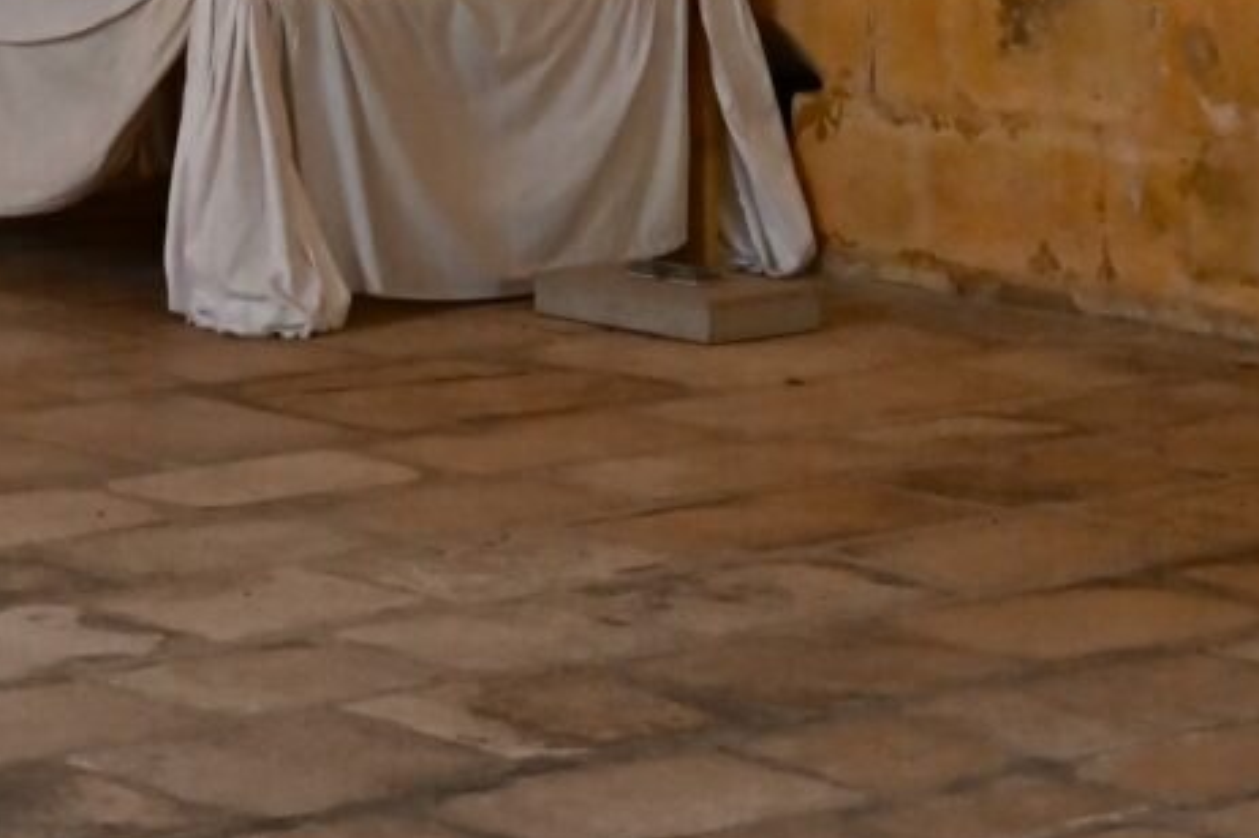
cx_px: -196
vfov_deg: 8.9
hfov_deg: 13.8
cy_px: -826
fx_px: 5067
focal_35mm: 145
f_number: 11
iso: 2000
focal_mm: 35
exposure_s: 1/125
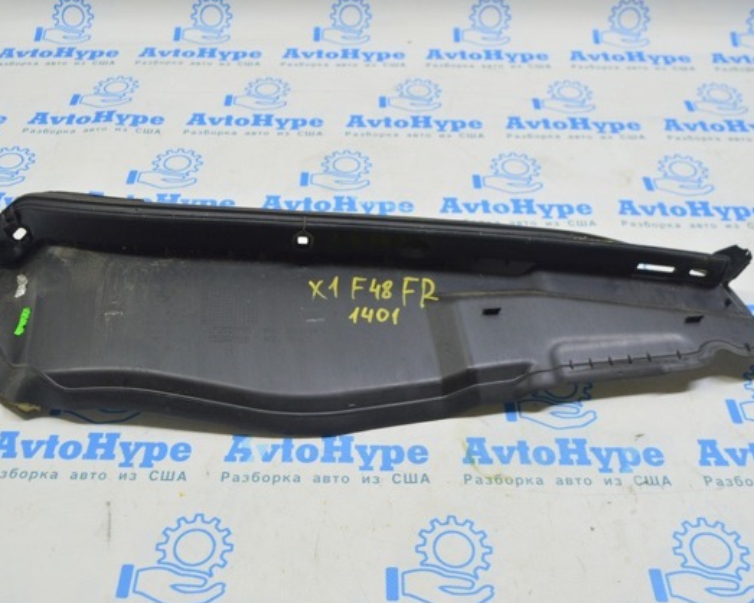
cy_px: 302
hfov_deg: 46.2
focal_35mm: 40
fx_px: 883
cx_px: 350
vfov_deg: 37.7
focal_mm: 23
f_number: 5.6
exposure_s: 1/20
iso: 400
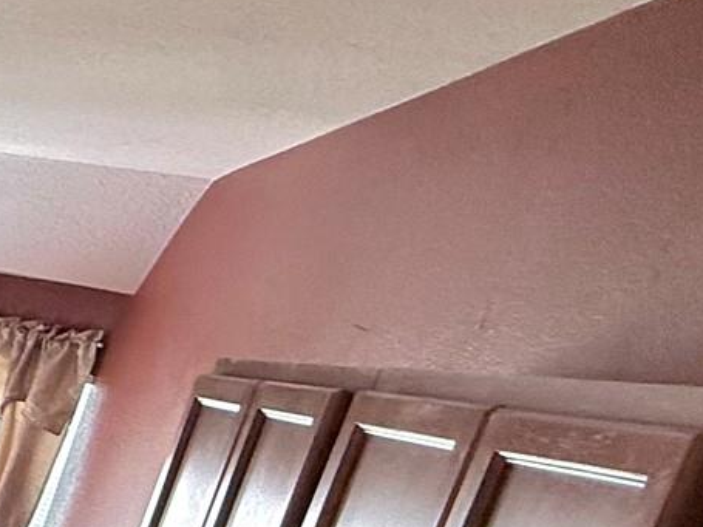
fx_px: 1279
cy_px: 399
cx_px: -861
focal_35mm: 63
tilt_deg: -9.5
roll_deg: -12.1
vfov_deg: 23.0
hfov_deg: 16.8
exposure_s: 1/99
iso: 160
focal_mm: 2.22
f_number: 2.2
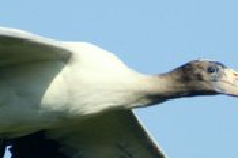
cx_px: 122
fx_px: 13601
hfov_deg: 1.0
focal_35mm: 2061
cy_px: 148
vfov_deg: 0.7
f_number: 5.6
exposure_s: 1/2500
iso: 400
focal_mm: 400
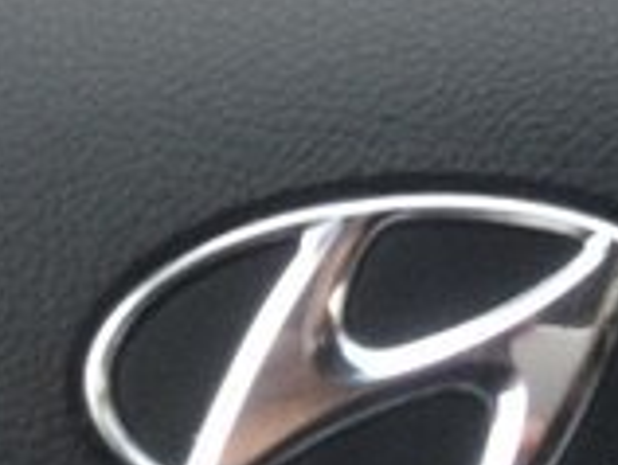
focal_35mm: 121
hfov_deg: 16.2
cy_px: -397
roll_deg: -3.2
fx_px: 2164
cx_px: 450
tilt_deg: -21.6
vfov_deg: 11.3
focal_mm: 4.15
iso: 80
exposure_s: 1/33
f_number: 2.2
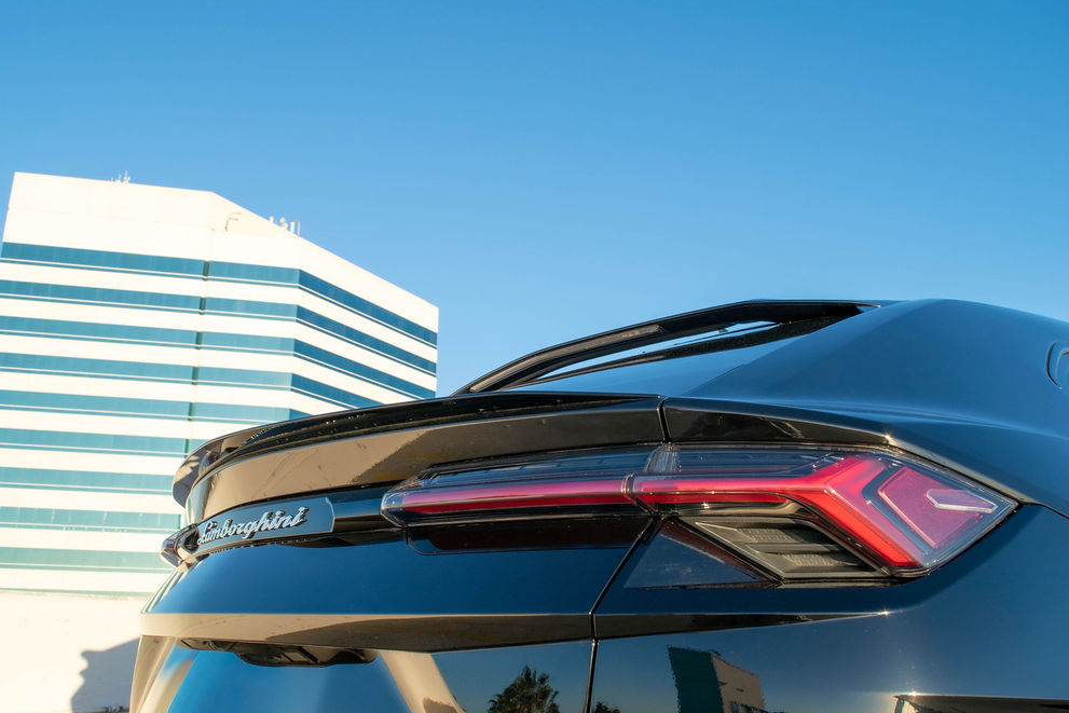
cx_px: 526
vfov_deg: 42.3
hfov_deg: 60.3
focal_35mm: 31
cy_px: 365
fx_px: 921
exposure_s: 1/320
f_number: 9
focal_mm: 20
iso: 200
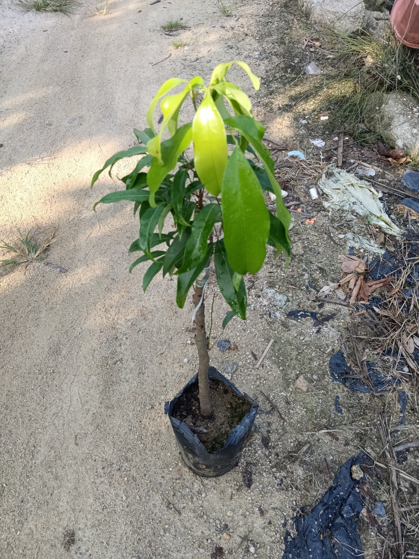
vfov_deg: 67.3
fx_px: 420
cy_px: 280
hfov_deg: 53.1
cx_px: 210
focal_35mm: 26
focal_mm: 4.05
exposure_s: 1/100
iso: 128
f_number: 1.8
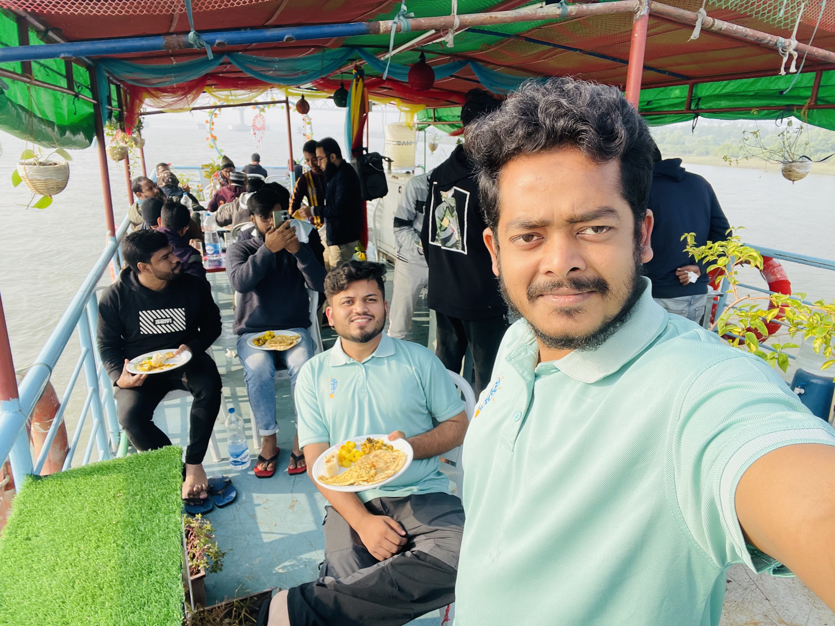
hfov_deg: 73.9
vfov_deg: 58.9
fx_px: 555
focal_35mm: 23
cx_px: 418
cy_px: 313
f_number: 2.2
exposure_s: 1/378
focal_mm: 2.71
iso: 25
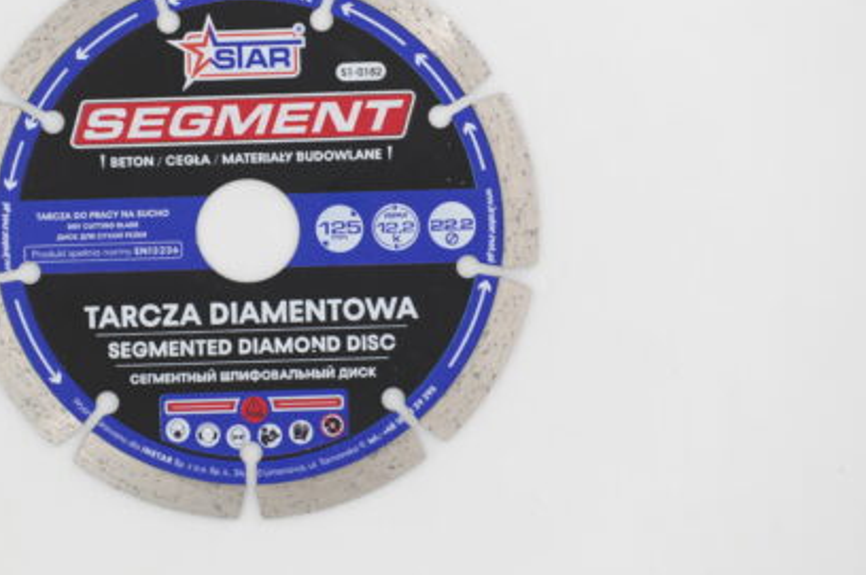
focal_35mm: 103
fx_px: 2475
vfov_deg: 13.3
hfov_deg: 19.7
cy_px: 243
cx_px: 250
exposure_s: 1/250
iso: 200
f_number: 5
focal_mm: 70
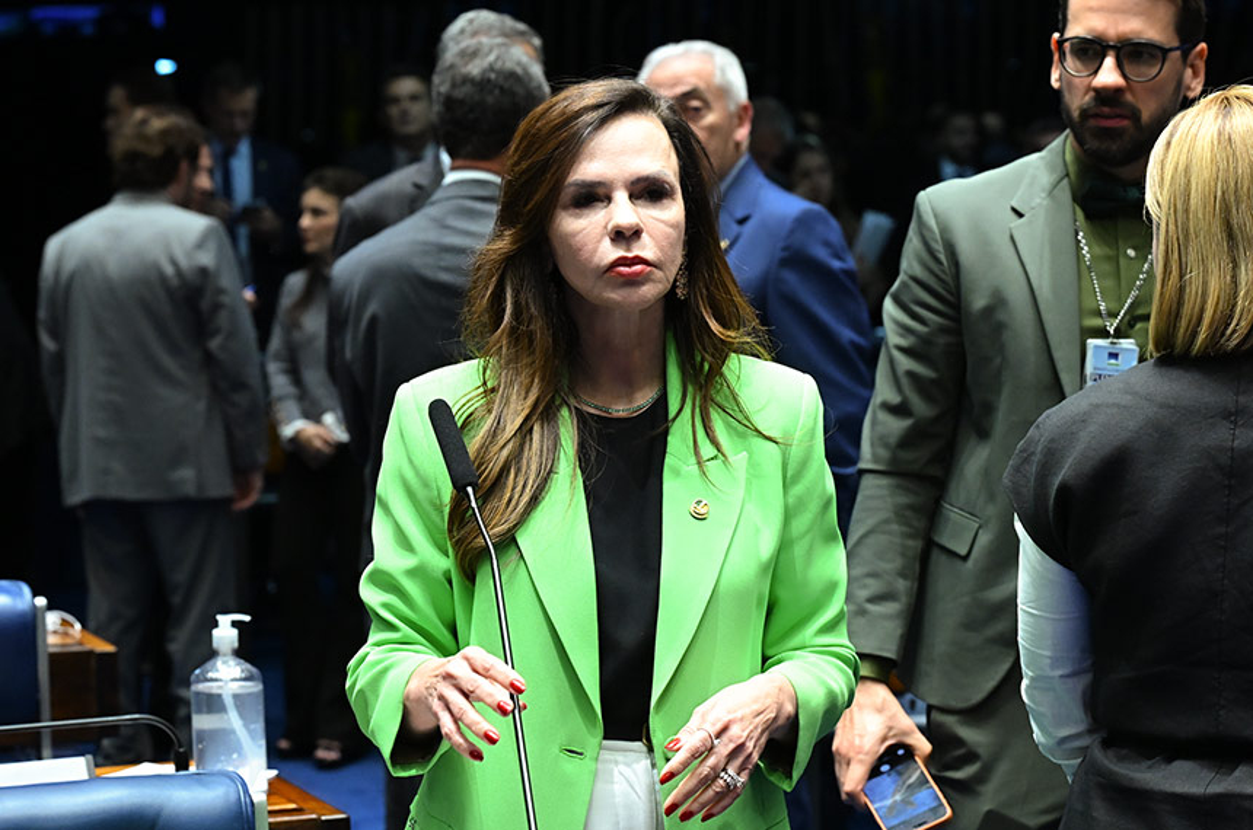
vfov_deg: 19.4
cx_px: 626
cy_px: 415
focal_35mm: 70
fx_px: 2432
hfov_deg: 28.9
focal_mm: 70
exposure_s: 1/200
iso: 4000
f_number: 5
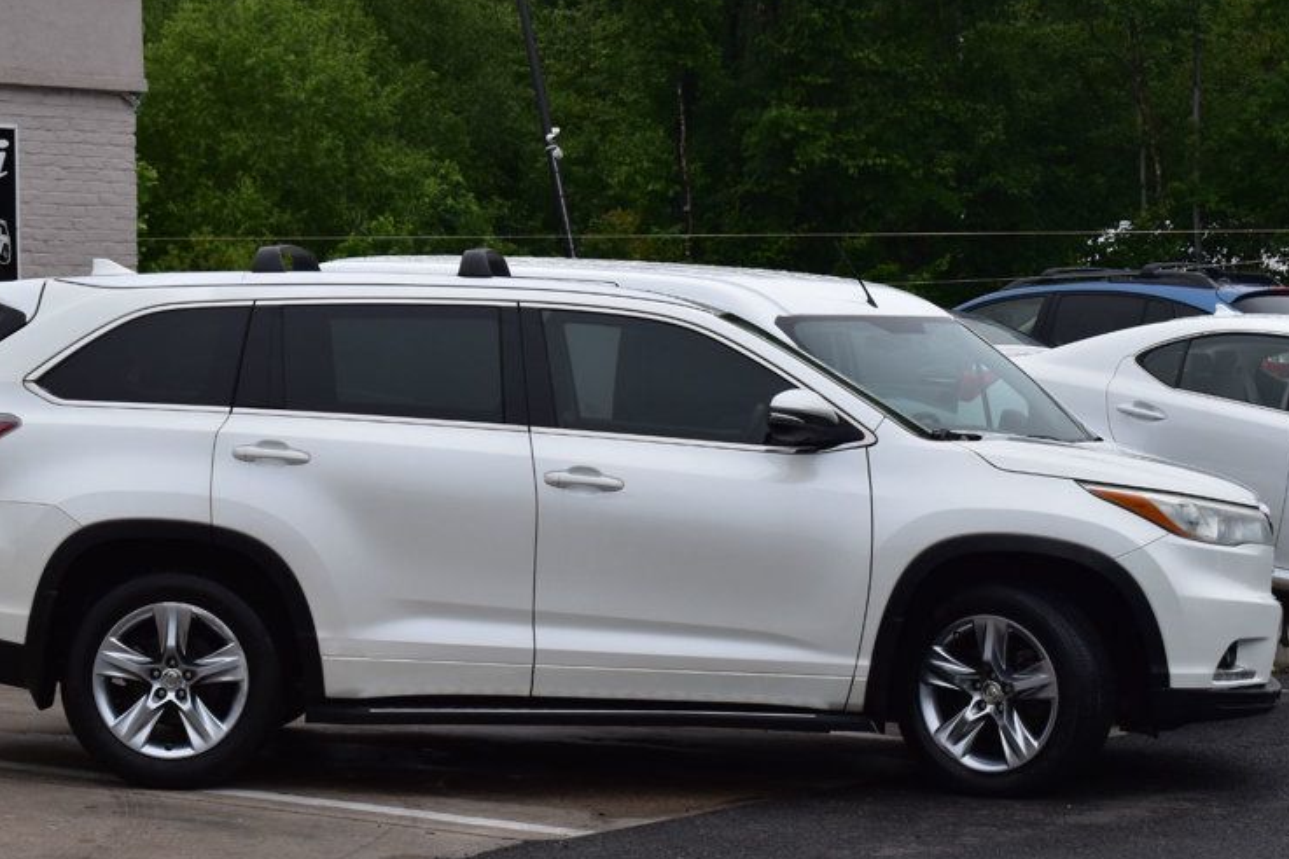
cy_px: 434
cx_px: 572
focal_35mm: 100
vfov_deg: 13.7
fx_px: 3580
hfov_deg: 20.4
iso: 400
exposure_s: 1/500
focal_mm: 48
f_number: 11
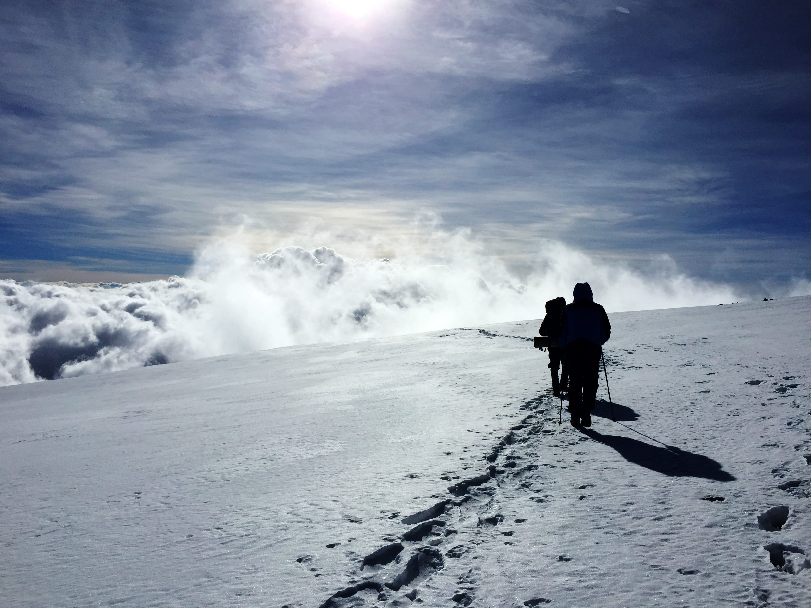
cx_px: 406
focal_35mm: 29
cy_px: 304
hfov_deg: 61.7
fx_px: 679
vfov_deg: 48.2
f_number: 2.2
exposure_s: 1/20000
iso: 32
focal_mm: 4.15
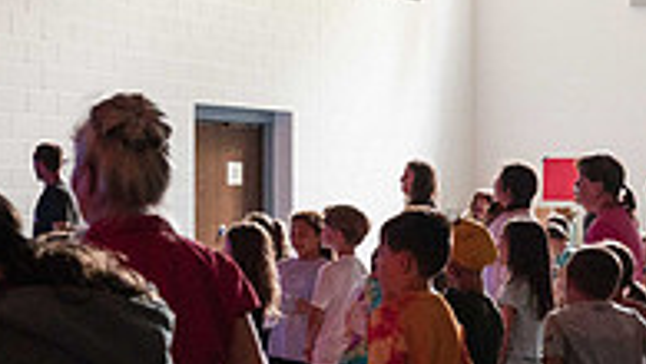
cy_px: 207
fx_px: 1663
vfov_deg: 12.5
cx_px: 668
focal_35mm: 97
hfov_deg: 21.1
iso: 4000
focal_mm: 30
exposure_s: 1/60
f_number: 4
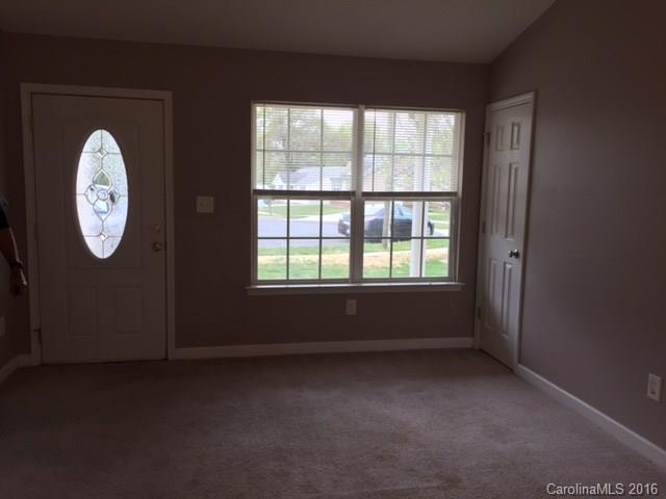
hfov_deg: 61.7
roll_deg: -1.8
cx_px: 333
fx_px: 558
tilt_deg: -6.9
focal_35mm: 29
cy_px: 250
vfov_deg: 48.2
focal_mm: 4.15
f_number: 2.2
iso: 32
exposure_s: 1/40
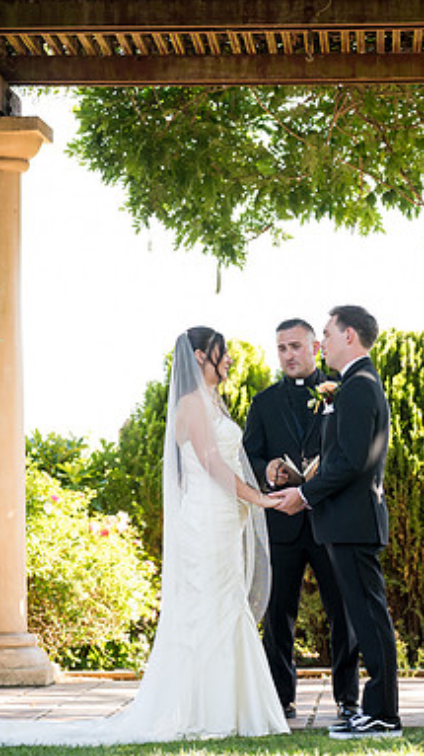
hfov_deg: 8.3
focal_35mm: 146
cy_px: 380
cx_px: 260
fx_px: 2923
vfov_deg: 14.7
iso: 800
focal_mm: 92
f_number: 4
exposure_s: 1/400
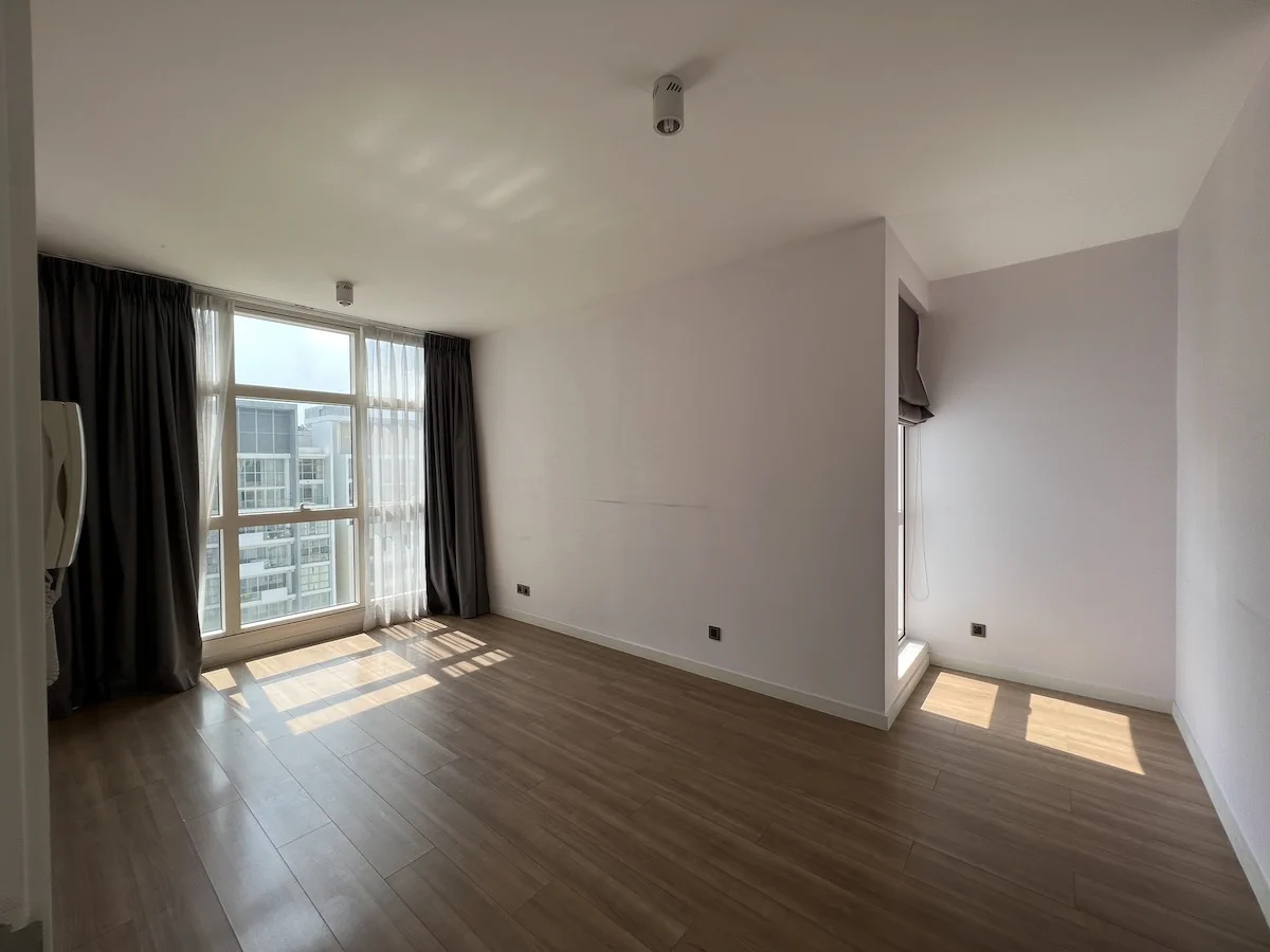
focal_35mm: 13
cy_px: 476
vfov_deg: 89.9
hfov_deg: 106.2
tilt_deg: -0.8
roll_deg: +0.2
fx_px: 477
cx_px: 635
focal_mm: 1.57
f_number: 1.8
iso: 32
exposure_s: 1/504
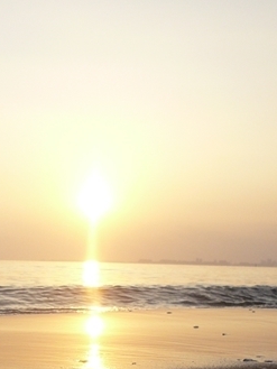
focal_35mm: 73
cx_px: -35
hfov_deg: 19.3
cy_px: 361
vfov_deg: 25.5
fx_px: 778
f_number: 2.9
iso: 100
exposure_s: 1/800
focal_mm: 4.9
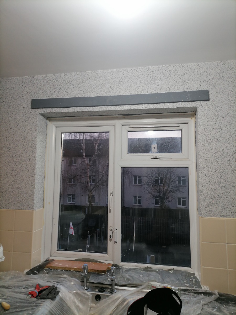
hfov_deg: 51.4
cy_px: 158
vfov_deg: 65.3
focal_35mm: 27
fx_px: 245
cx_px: 118
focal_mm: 5.4
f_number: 1.8
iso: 80
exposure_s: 1/33.3
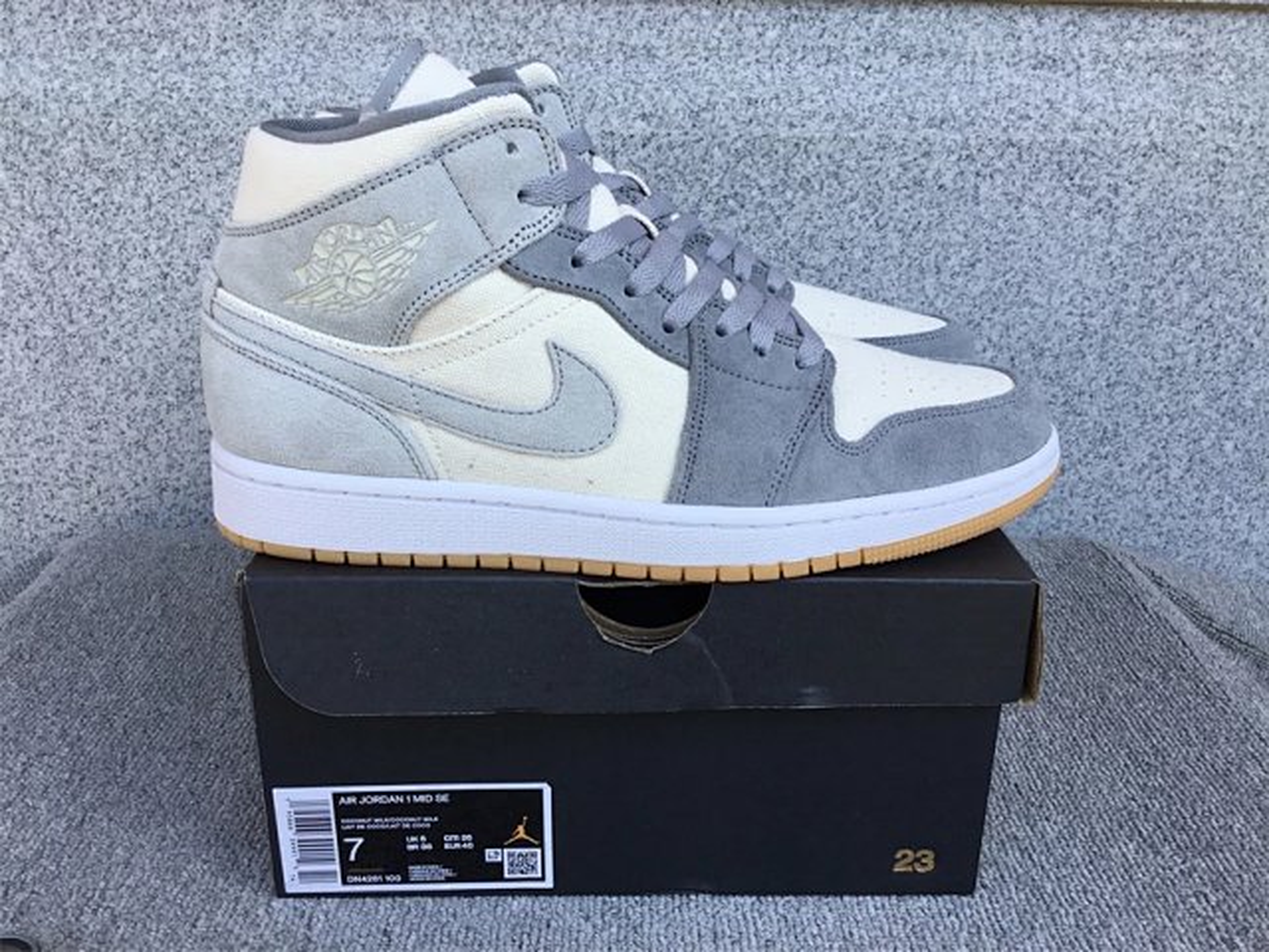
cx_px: 634
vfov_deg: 45.4
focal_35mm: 31
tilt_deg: -19.3
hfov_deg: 58.4
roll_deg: -0.7
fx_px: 1136
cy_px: 476
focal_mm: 3.3
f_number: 2.4
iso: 25
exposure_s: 1/463
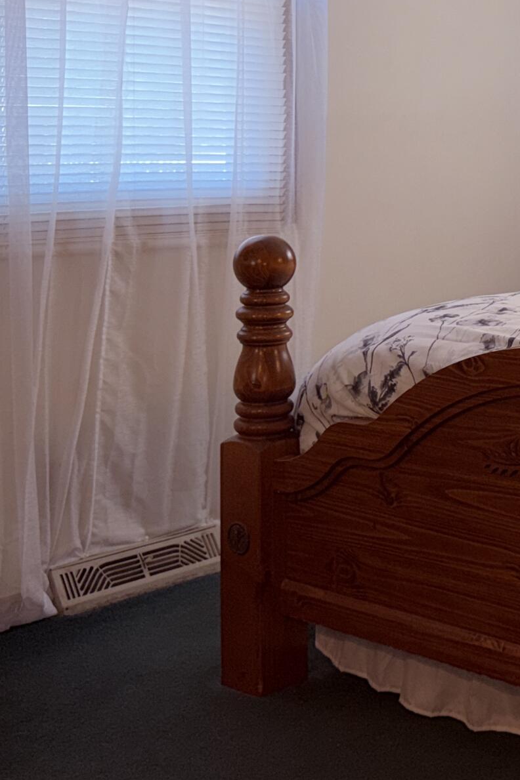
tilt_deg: -1.1
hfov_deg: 19.9
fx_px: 1366
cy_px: 186
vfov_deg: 31.3
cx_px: 670
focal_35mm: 63
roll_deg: -0.2
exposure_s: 1/60
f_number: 1.78
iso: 50
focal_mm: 6.76
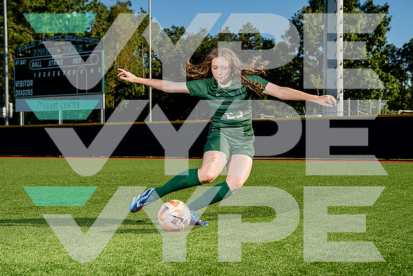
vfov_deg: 23.9
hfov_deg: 35.3
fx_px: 650
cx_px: 206
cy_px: 138
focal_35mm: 57
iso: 100
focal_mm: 50
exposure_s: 1/1250
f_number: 5
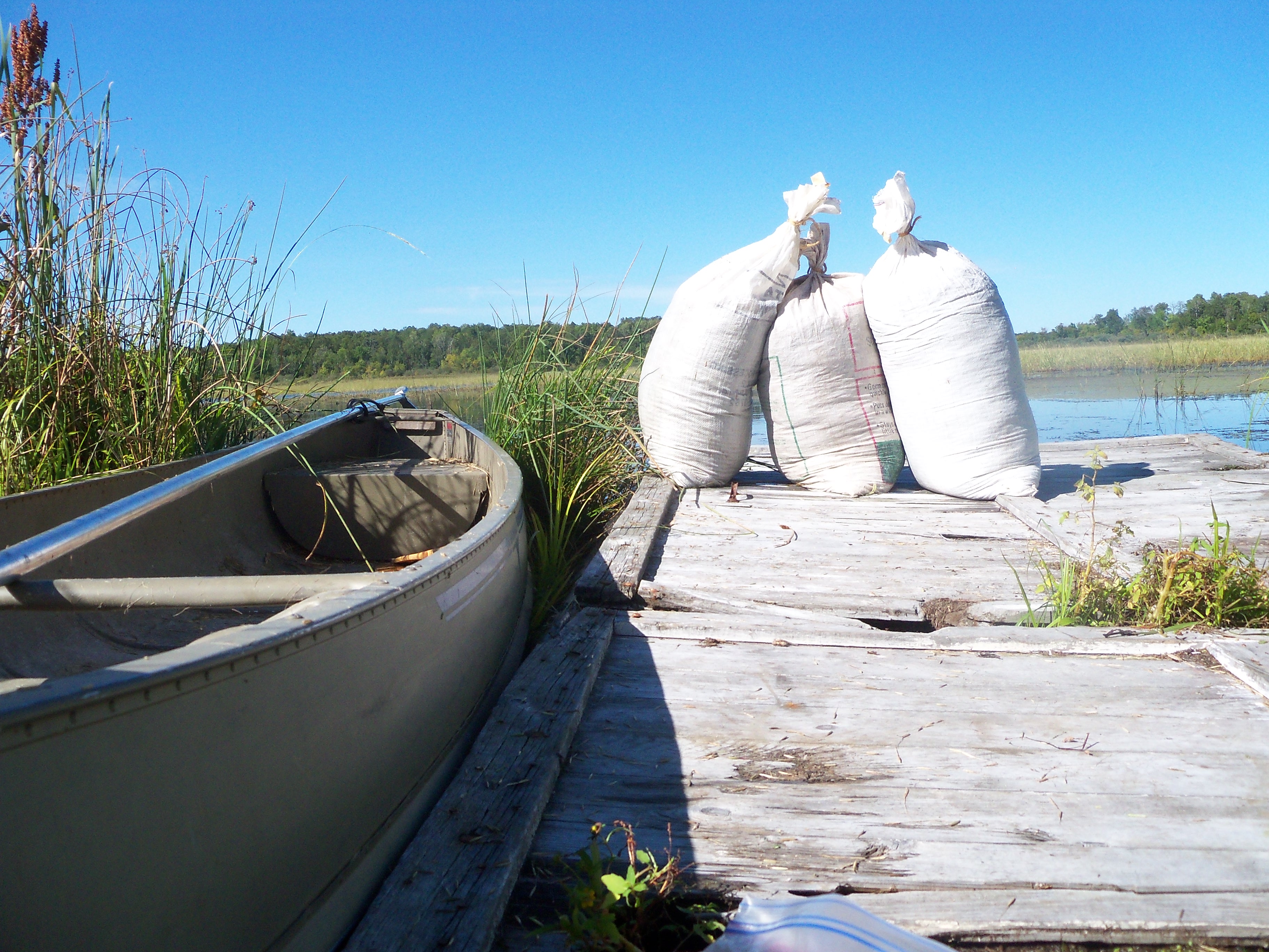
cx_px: 634
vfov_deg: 40.7
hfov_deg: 52.6
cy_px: 476
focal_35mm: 35
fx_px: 1283
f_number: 3.5
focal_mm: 6.2
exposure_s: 1/1600
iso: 160
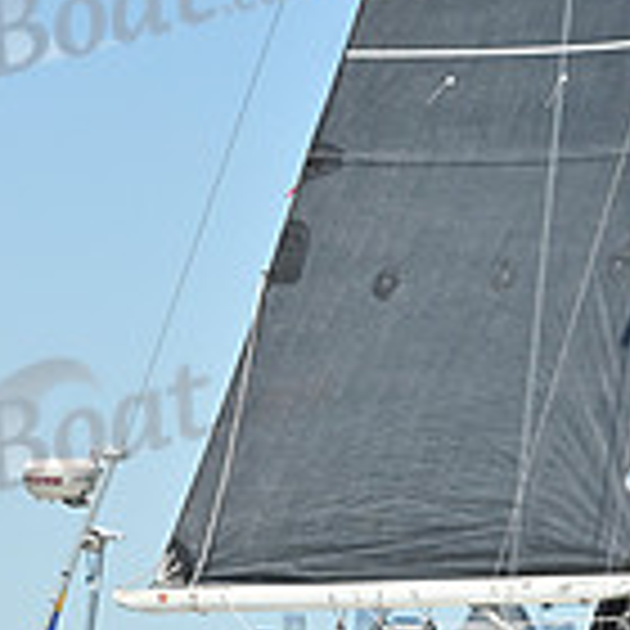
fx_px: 5086
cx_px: 567
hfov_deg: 7.1
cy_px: 623
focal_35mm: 247
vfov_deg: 7.1
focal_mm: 70
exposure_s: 1/1000
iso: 320
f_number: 8
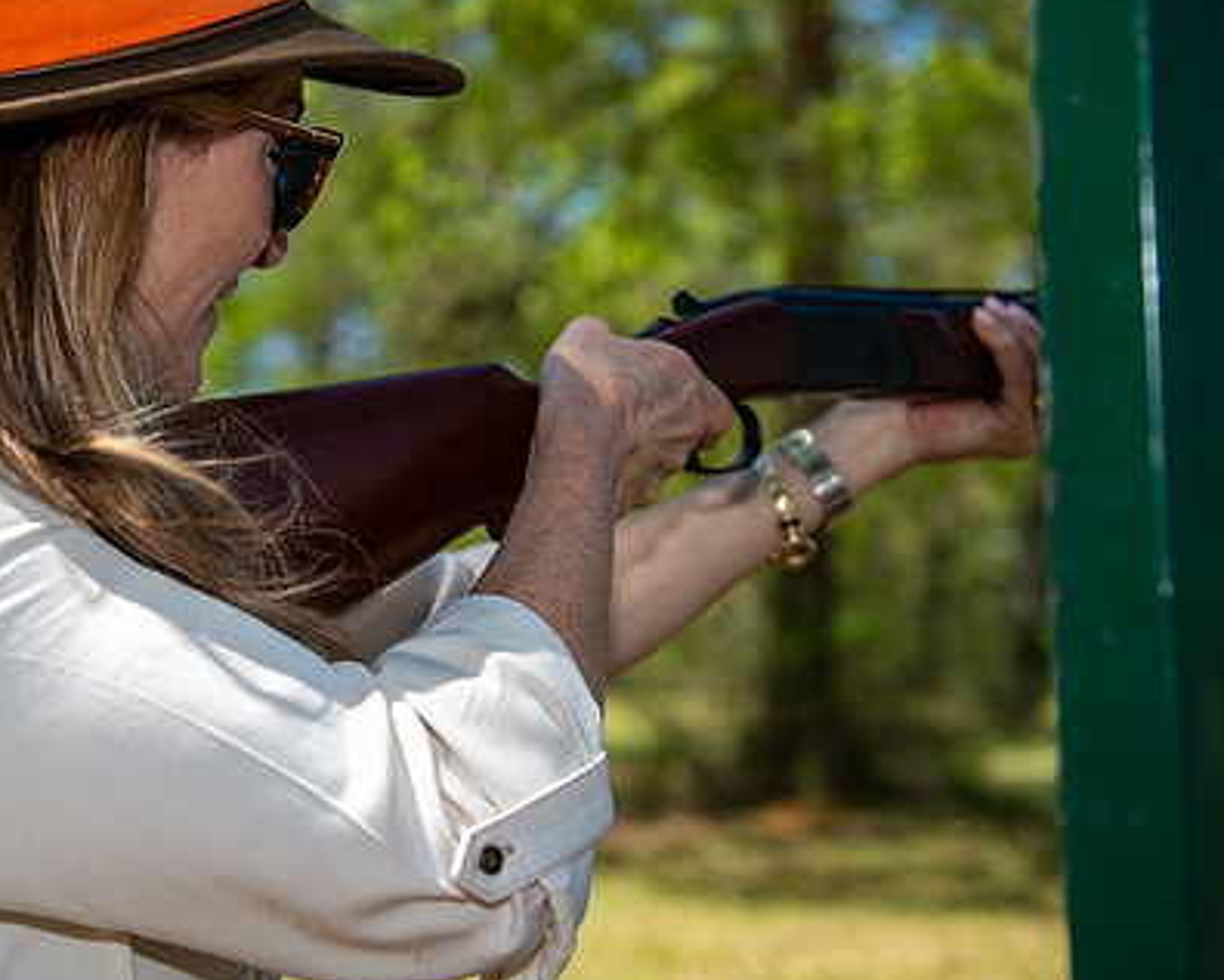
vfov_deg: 23.2
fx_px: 2391
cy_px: 458
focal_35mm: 66
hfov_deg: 28.6
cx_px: 442
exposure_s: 1/250
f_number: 3.5
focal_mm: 48
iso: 50
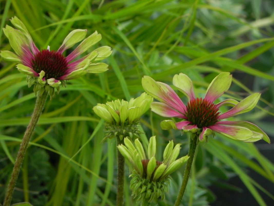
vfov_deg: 2.5
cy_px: 103
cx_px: 137
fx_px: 4788
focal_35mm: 605
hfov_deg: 3.3
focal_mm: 107.6
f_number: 5.6
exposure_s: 1/40
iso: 160
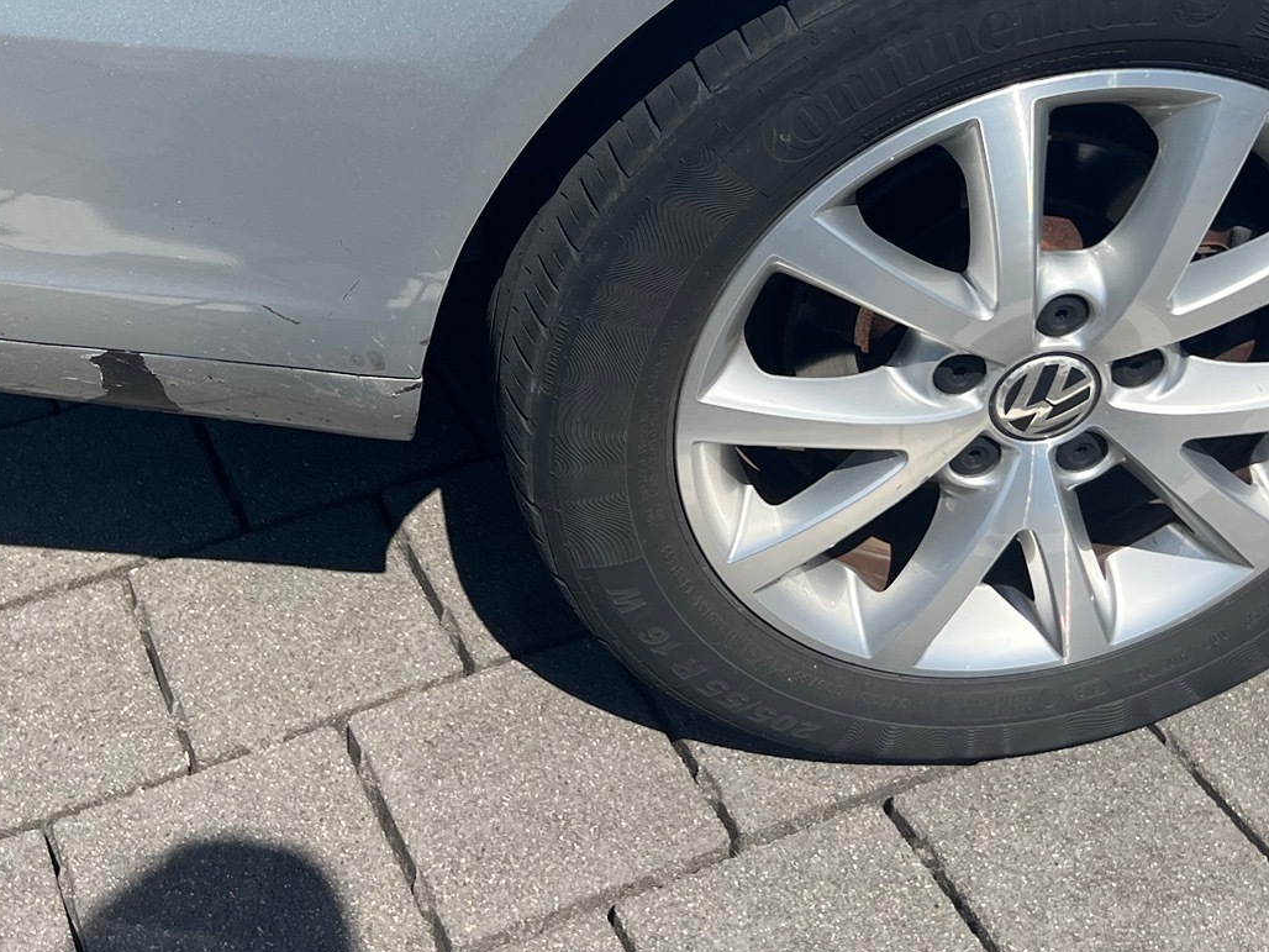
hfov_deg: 37.3
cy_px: 172
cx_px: 500
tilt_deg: -33.6
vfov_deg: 27.9
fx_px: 1870
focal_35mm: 51
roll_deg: -1.0
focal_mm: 5.7
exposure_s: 1/5882
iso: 50
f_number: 1.5
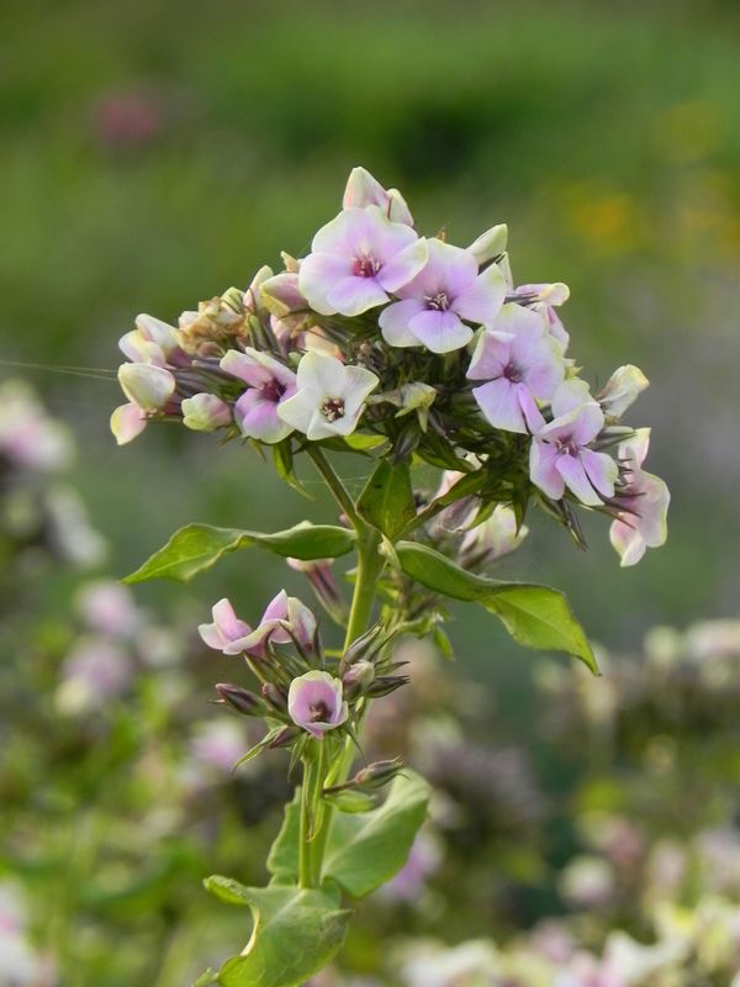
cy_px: 494
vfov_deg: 8.0
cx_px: 370
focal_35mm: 247
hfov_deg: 6.0
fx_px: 7040
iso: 160
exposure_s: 1/40
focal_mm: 44
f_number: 5
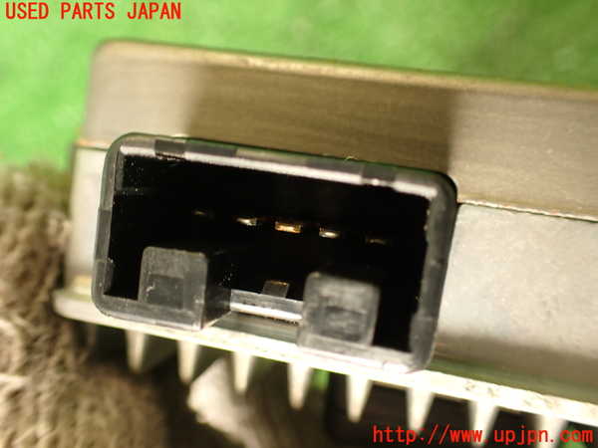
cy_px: 224
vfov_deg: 44.2
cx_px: 299
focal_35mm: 32
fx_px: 553
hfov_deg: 56.8
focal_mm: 5.79
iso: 200
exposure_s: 1/40
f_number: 2.4
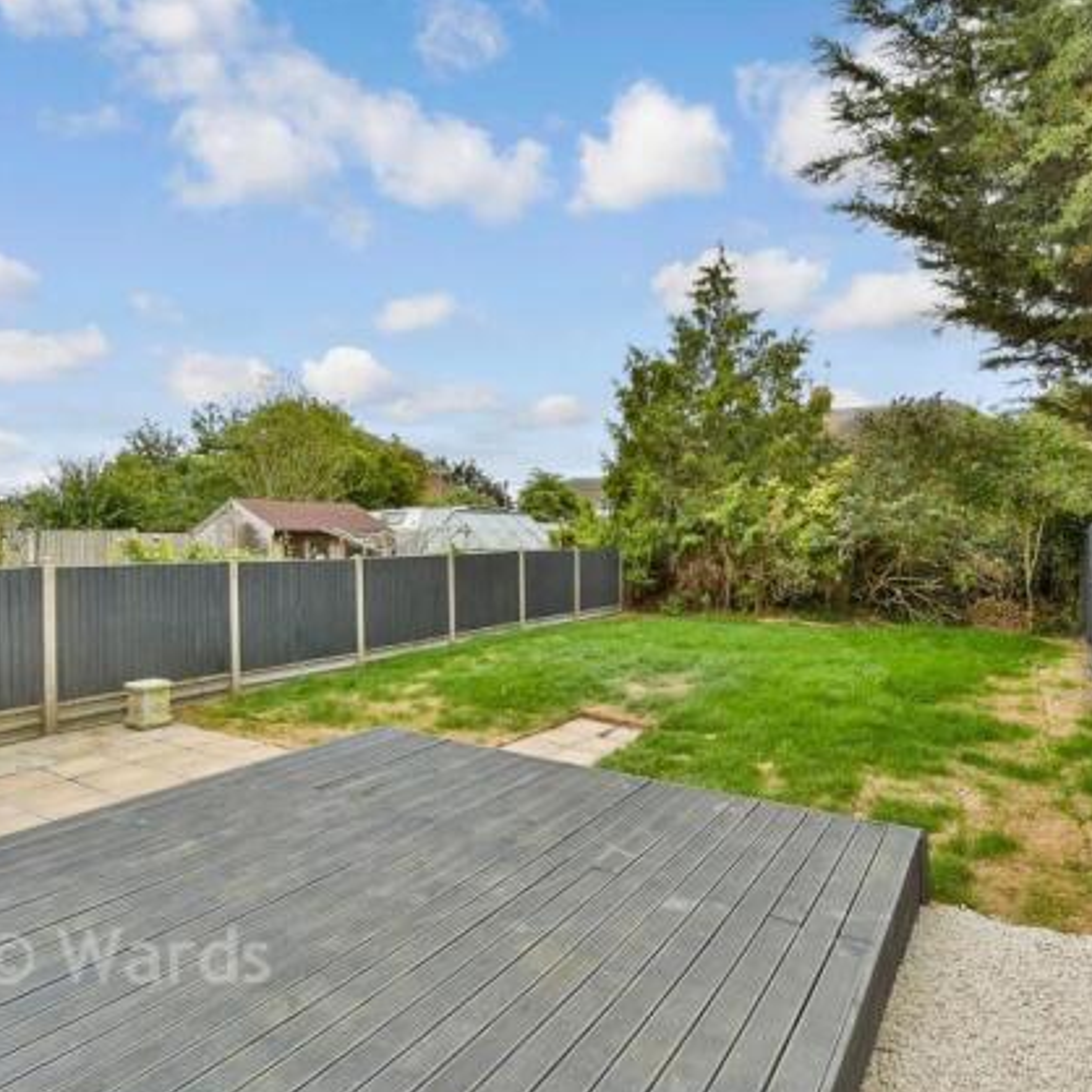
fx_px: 714
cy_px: 566
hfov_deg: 74.8
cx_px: 537
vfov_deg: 74.8
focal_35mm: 20
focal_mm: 10
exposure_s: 1/200
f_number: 7.1
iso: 500
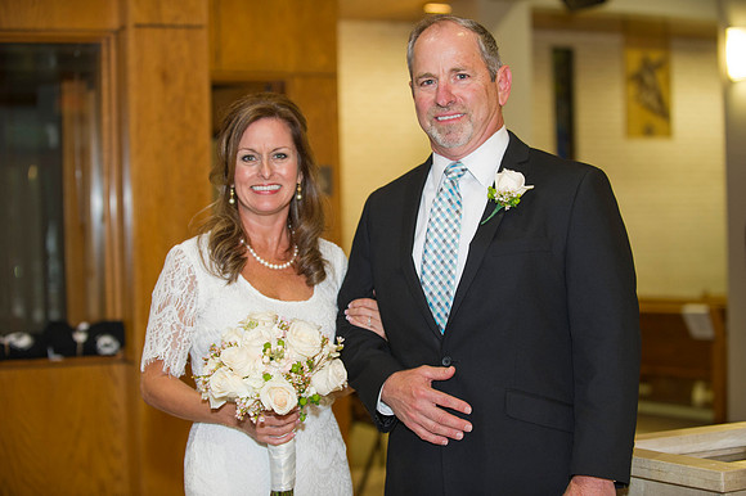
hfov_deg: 28.9
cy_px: 248
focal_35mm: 70
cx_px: 373
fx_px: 1450
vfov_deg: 19.4
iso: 1600
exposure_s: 1/100
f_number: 2.8
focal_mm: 70
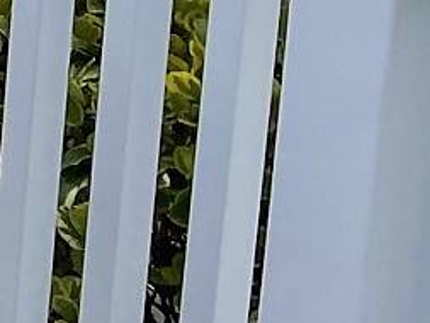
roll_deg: -0.6
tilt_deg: -8.7
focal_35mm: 207
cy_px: -549
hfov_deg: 7.5
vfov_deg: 6.7
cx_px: -1142
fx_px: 2573
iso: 32
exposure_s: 1/6897
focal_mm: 4.2
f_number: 1.6
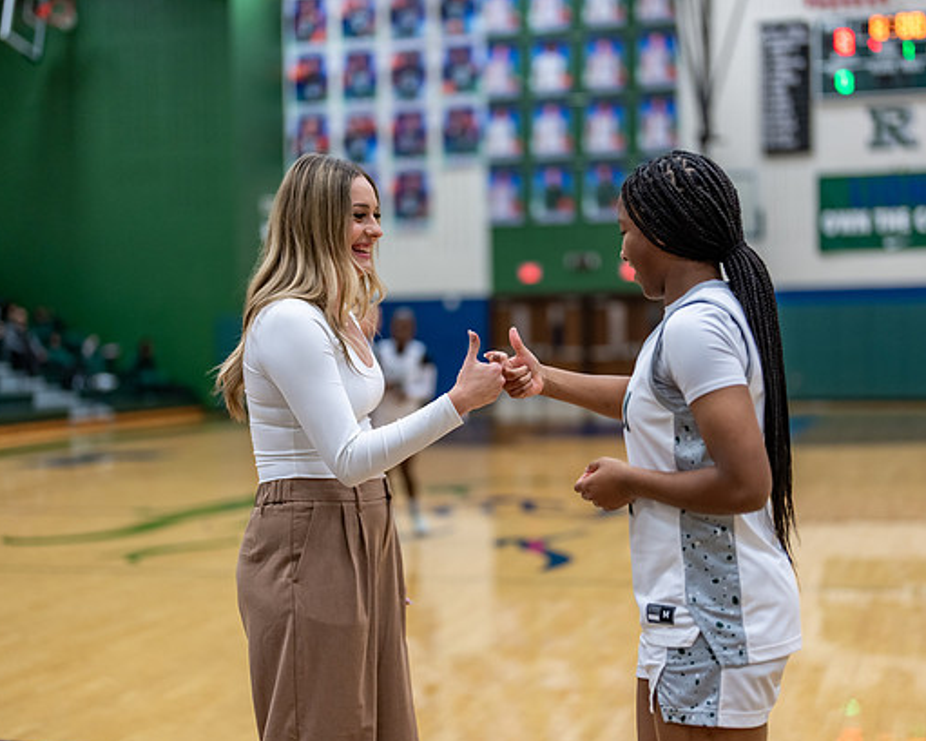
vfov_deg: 26.7
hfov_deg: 33.0
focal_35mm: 57
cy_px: 373
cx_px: 515
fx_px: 1562
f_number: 1.2
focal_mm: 50
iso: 800
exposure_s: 1/800
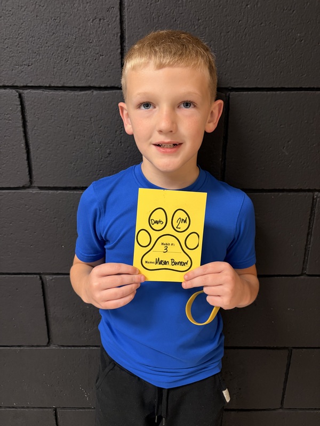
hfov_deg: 53.1
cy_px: 213
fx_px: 320
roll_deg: +0.2
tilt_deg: -17.7
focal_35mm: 26
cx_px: 160
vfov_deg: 67.3
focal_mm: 5.96
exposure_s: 1/60
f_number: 1.6
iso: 160
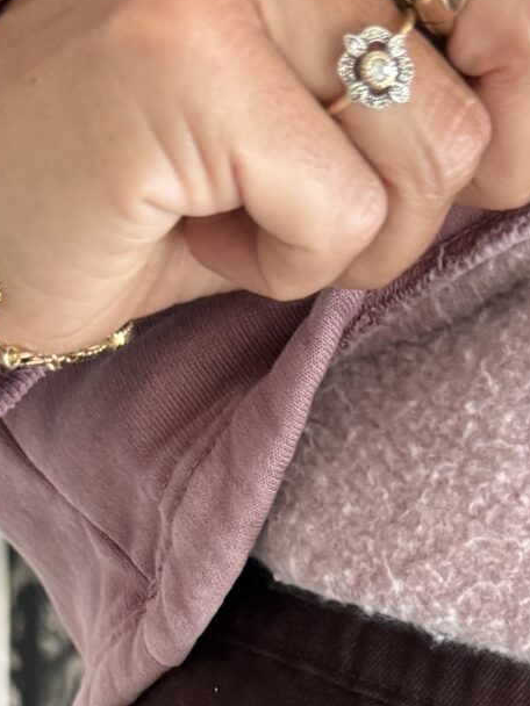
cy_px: 1209
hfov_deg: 14.3
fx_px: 2062
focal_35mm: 101
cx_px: 602
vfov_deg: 16.7
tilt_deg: -53.4
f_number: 1.78
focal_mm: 6.76
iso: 320
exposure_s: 1/60
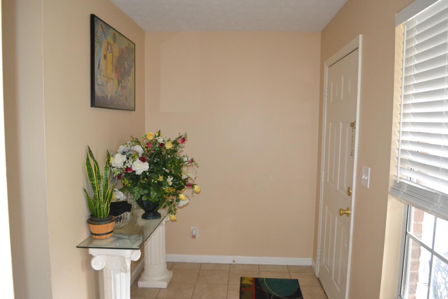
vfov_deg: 47.9
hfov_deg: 67.4
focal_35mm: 27
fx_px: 336
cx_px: 224
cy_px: 150
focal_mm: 18
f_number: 3.5
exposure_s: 1/60
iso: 2800
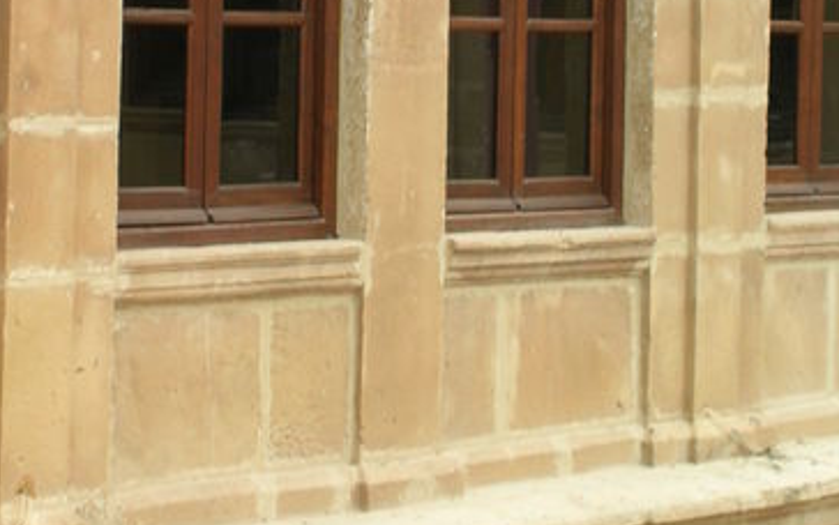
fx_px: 3752
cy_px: 32
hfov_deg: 12.8
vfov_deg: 8.0
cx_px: 417
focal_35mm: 164
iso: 56
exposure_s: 1/30
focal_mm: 17.4
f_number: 4.9
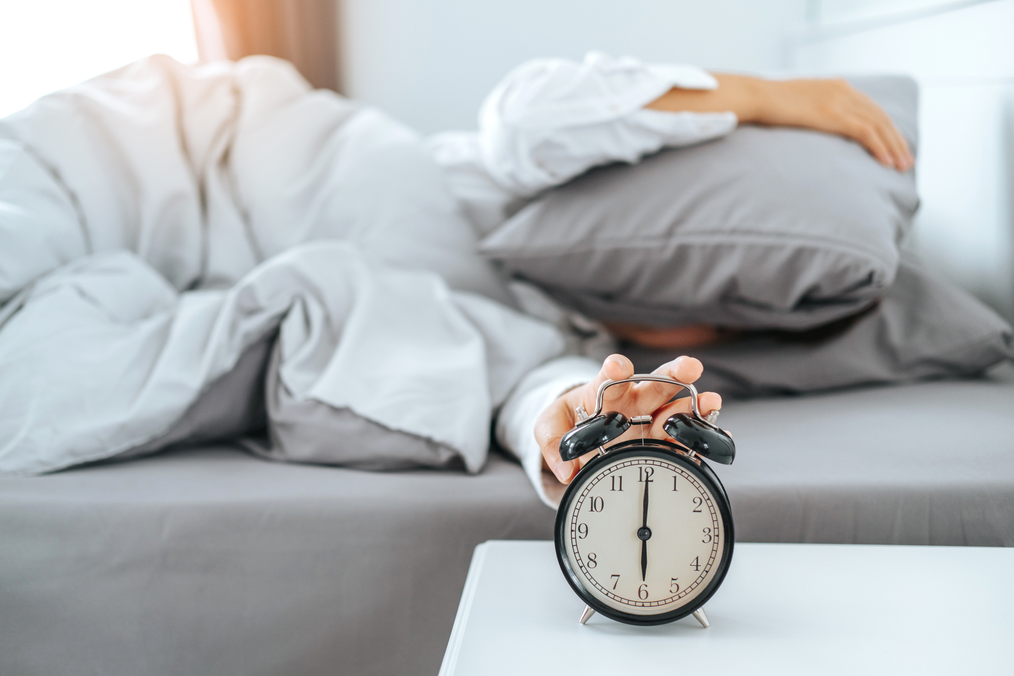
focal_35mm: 53
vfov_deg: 25.5
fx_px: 1493
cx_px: 507
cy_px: 338
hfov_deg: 37.5
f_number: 2
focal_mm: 35
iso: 200
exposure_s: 1/200
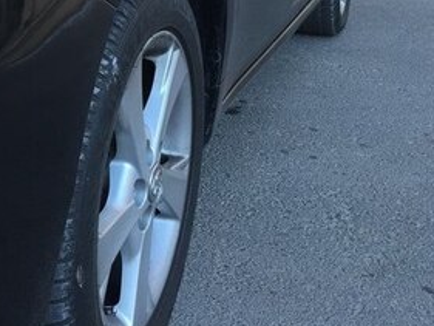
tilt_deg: -6.9
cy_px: -39
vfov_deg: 20.5
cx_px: 79
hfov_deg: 27.9
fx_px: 853
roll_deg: -3.6
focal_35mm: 68
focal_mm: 4.15
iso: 50
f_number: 2.2
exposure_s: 1/100
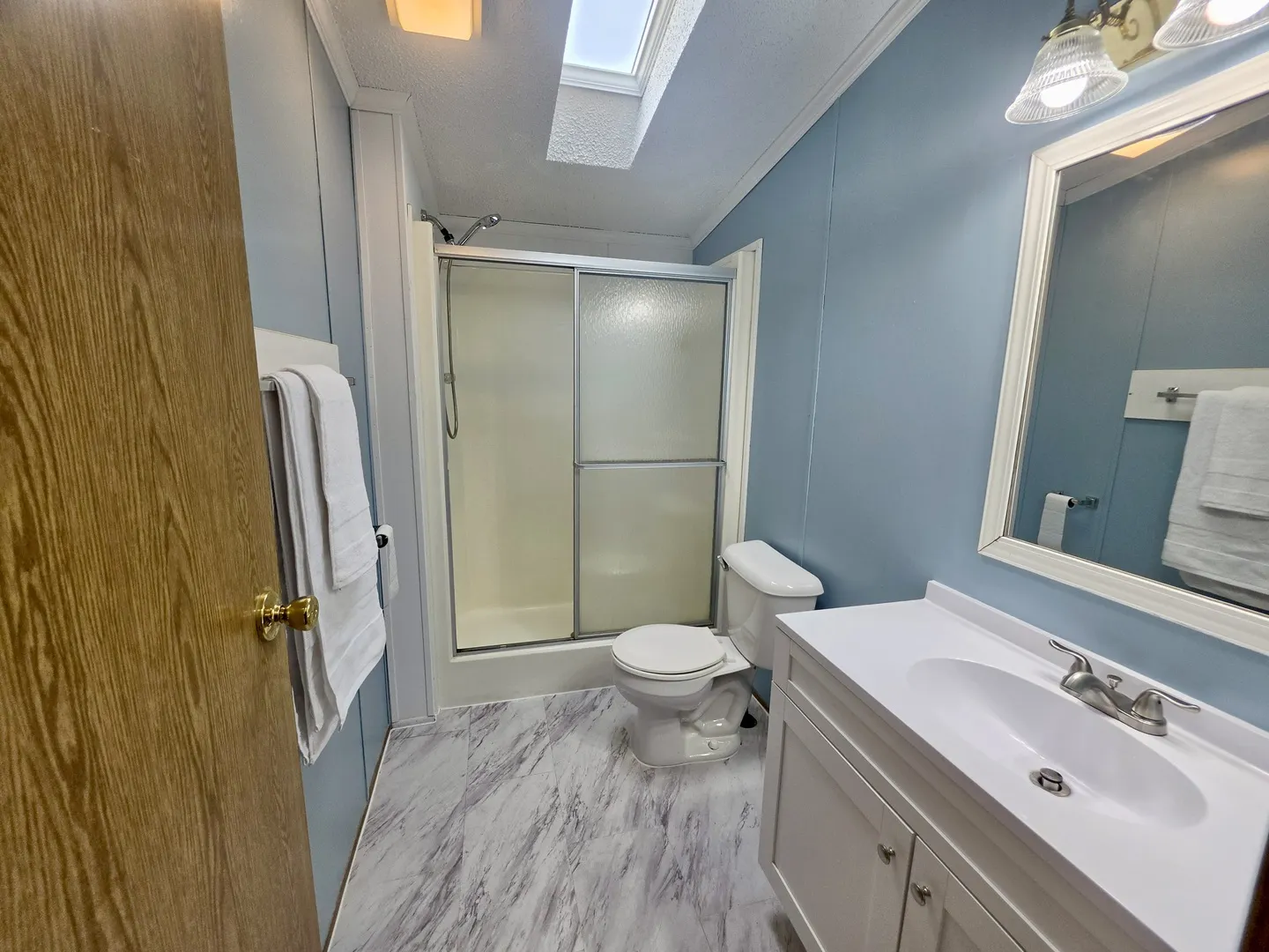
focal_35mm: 13
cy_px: 476
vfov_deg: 89.9
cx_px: 634
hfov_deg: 106.2
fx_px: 477
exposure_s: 1/120
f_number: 1.9
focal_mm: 2.2
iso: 64
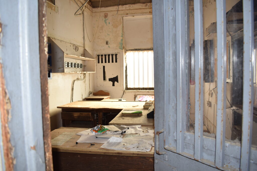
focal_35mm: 27
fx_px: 193
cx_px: 128
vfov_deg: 47.9
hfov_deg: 67.4
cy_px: 86
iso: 450
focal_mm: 18
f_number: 5.6
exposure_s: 1/125
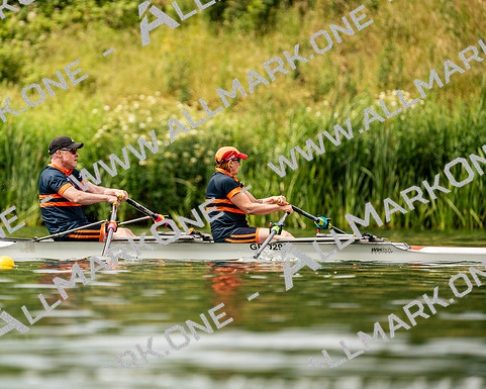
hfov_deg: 2.8
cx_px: 194
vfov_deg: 2.3
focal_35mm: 679
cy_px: 194
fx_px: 9769
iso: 320
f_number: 6.3
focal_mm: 600
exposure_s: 1/2000
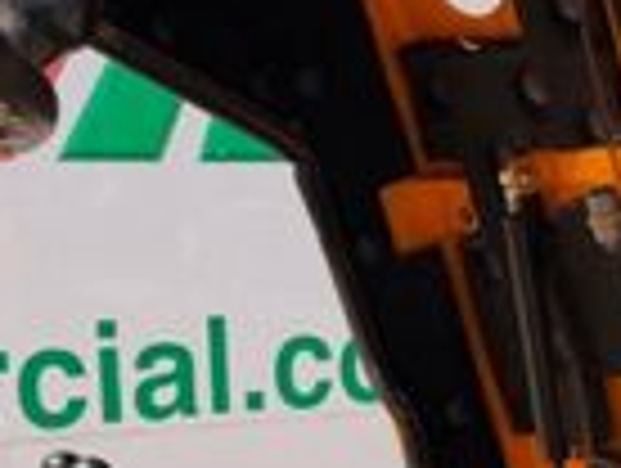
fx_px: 1869
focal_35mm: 104
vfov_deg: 13.7
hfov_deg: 18.2
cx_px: 662
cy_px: 608
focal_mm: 6.76
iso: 80
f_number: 1.78
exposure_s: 1/3021
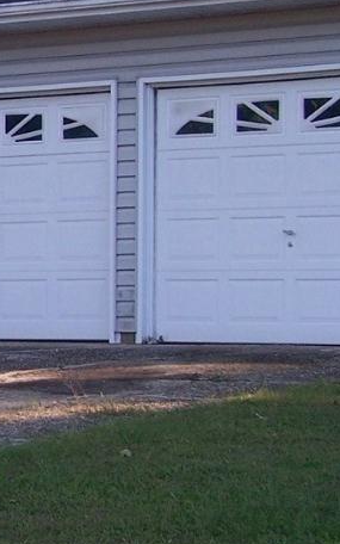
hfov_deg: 8.7
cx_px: -286
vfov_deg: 14.5
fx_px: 2135
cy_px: 248
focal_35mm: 144
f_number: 2.9
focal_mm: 7.1
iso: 80
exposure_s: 1/200
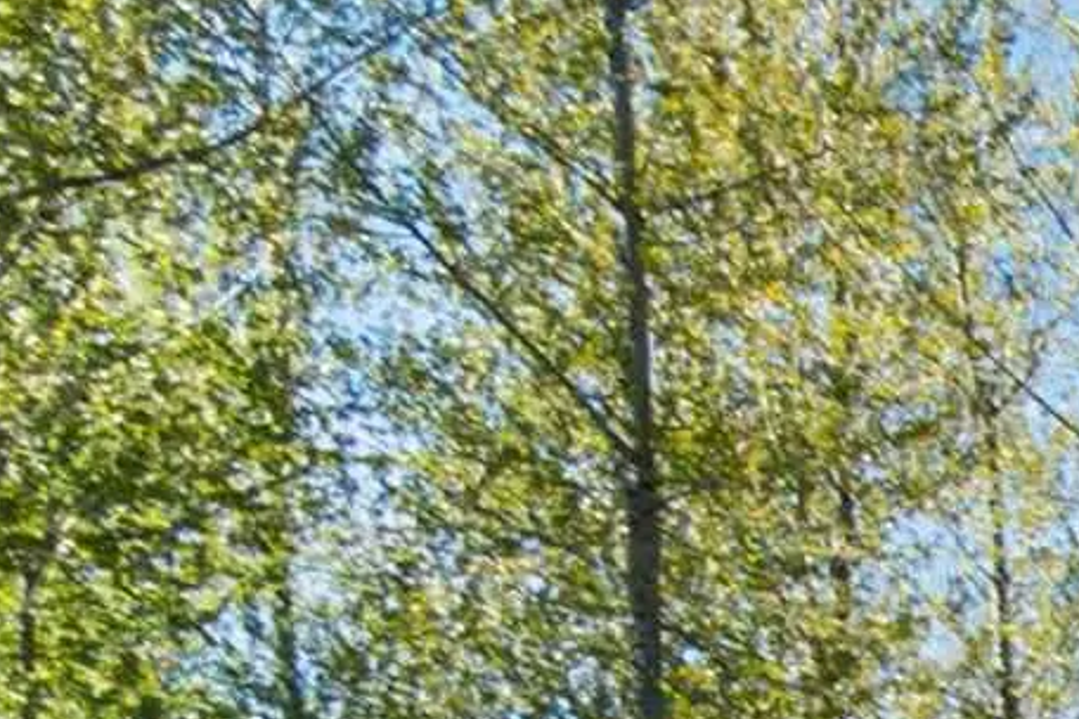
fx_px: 3027
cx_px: 3606
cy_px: 2249
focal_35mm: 101
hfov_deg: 10.1
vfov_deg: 9.8
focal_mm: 10
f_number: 9
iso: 250
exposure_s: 1/500
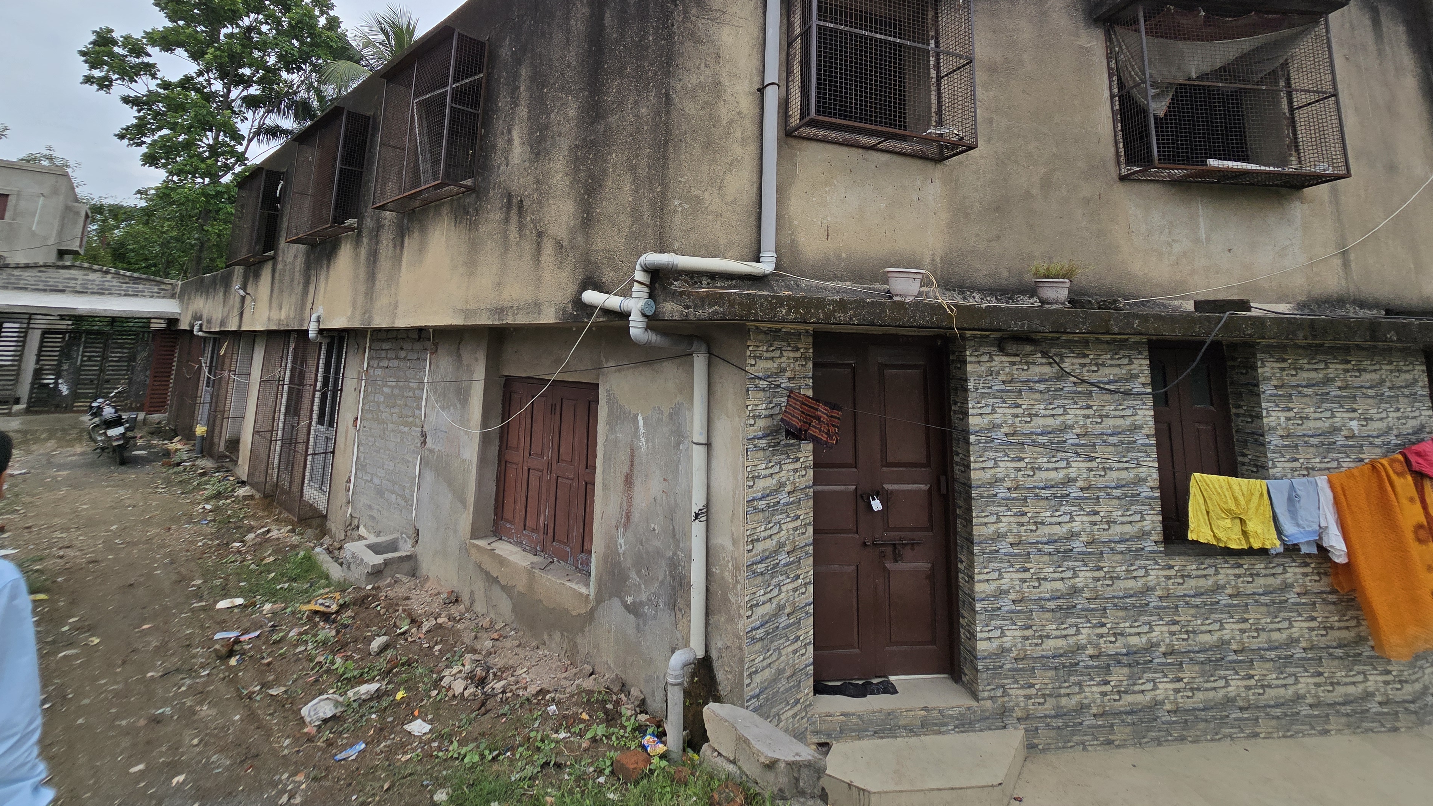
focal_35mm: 15
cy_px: 250
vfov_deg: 68.0
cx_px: 709
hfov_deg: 103.0
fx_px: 570
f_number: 2.2
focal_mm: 2.2
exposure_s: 1/922
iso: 50
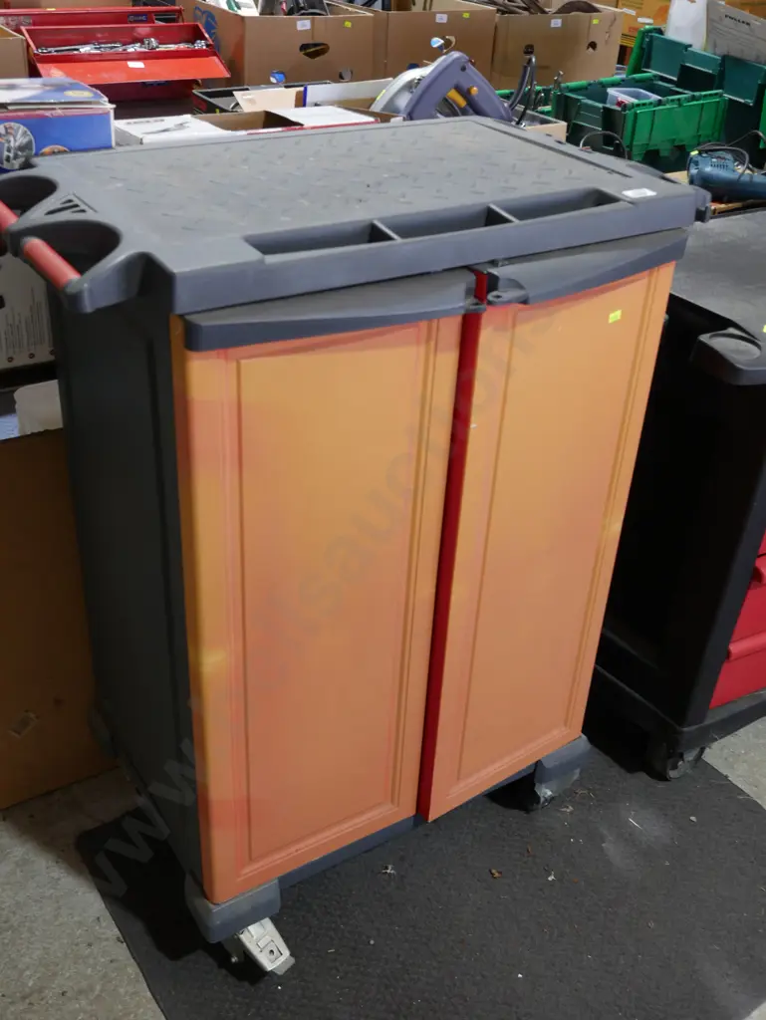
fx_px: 1061
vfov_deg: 51.3
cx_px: 383
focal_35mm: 36
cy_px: 510
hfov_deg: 39.7
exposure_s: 1/60
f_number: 4
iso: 500
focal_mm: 18
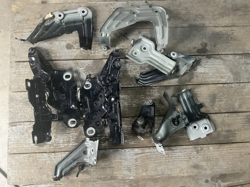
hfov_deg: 61.7
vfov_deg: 48.2
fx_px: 209
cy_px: 94
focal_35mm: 29
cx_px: 125
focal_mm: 3
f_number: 1.8
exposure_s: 1/33
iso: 320
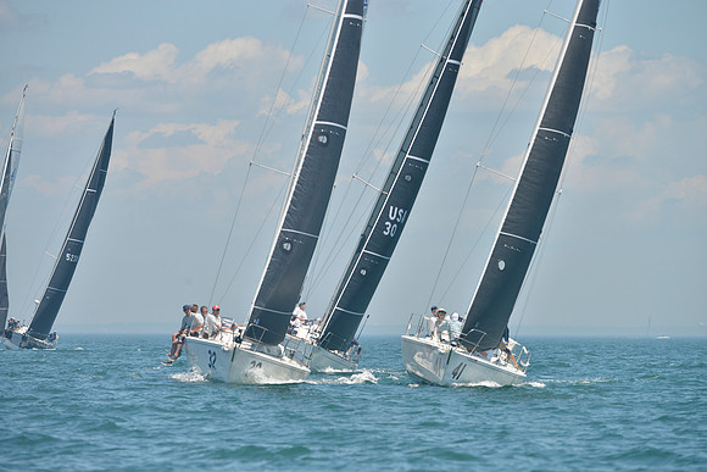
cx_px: 354
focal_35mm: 270
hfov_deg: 7.6
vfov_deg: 5.1
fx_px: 5303
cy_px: 236
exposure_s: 1/1000
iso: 280
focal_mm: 270
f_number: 7.1
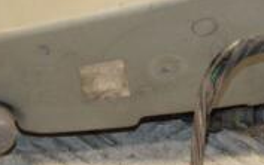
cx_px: 194
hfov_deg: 5.1
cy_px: -64
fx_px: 2982
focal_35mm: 414
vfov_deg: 3.2
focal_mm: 80
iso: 800
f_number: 7.1
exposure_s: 1/200
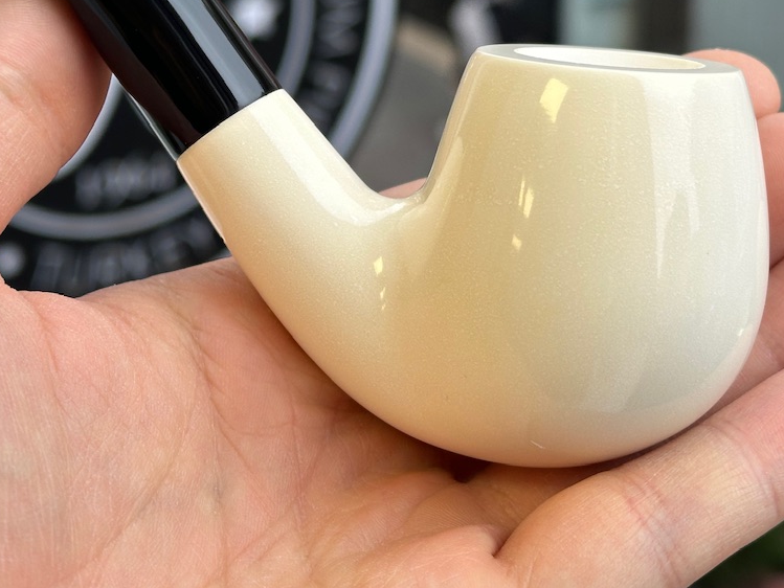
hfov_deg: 23.8
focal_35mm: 82
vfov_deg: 17.8
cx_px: 359
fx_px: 1857
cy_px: 120
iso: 50
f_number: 1.78
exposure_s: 1/100
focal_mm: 6.86
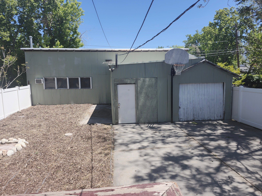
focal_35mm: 23
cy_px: 98
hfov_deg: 73.9
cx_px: 131
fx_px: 174
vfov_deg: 58.9
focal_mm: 5.54
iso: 25
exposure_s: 1/1044
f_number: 1.8
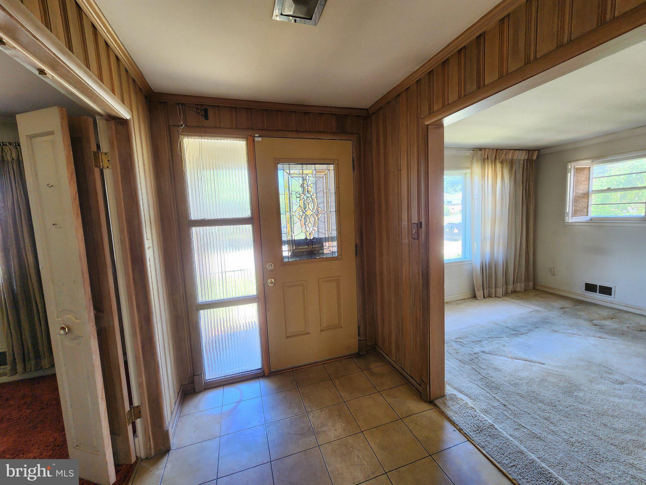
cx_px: 323
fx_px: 243
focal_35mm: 13
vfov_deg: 89.9
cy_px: 242
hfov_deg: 106.2
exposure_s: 1/60
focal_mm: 2.2
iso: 200
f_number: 2.2
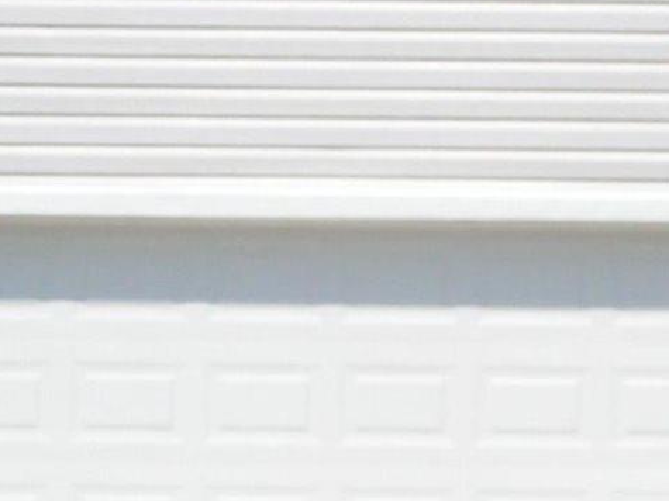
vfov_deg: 9.0
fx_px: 3169
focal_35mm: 164
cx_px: 1192
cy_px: 322
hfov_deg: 11.2
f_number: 5
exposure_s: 1/1000
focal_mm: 6.3
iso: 50
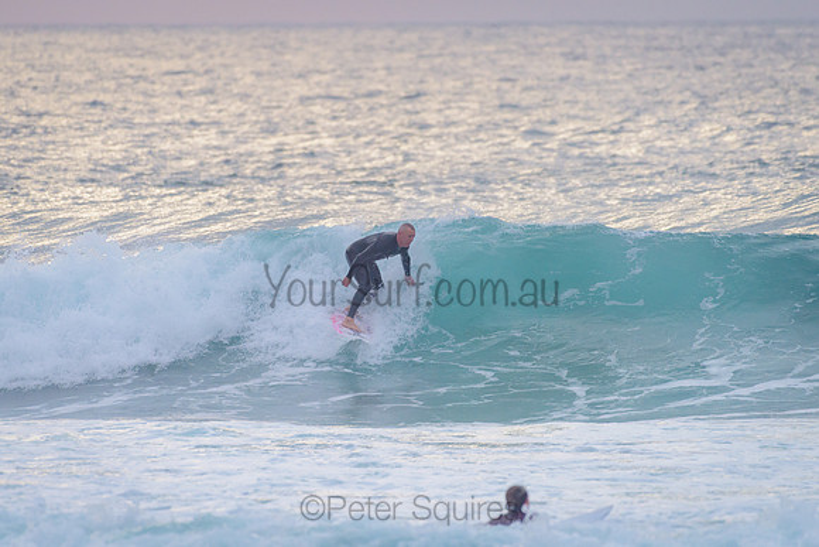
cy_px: 268
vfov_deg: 2.2
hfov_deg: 3.4
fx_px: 13952
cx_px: 397
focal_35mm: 613
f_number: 5.6
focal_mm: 500
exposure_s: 1/1250
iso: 400
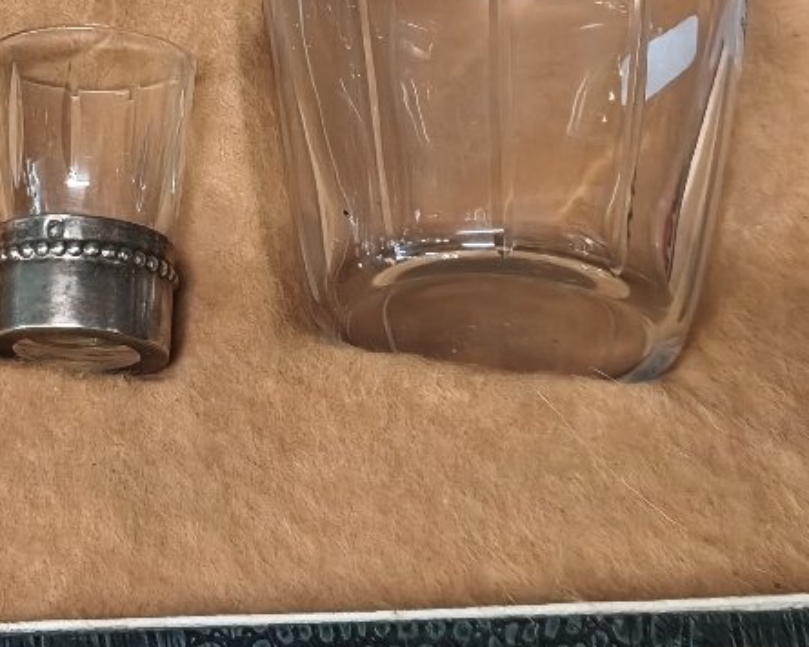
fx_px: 2897
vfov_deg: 12.4
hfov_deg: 15.3
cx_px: -191
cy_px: -151
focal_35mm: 121
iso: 1600
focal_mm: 6.06
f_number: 1.7
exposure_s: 1/33.3
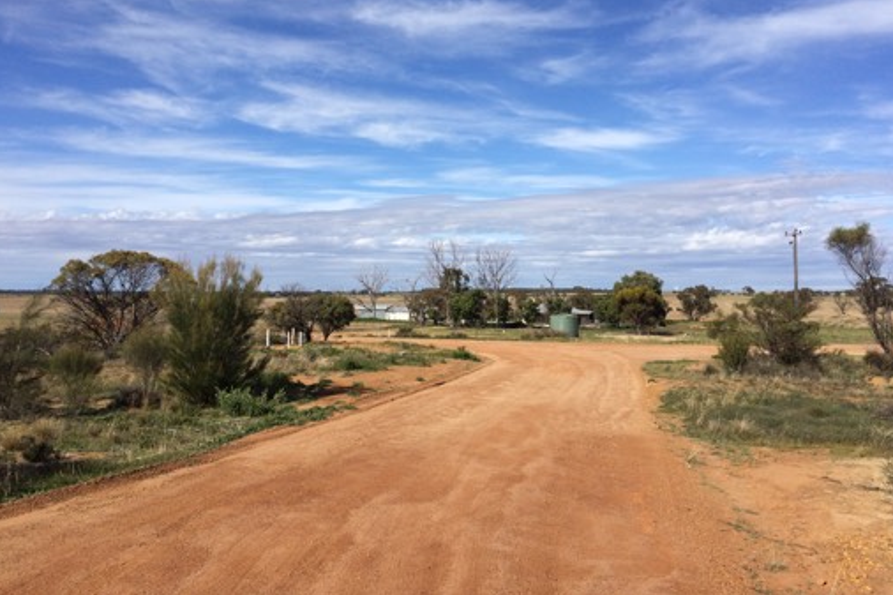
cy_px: 256
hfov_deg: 60.3
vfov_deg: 42.2
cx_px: 452
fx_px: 769
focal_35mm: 31
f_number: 2.2
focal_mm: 4.15
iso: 32
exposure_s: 1/3425
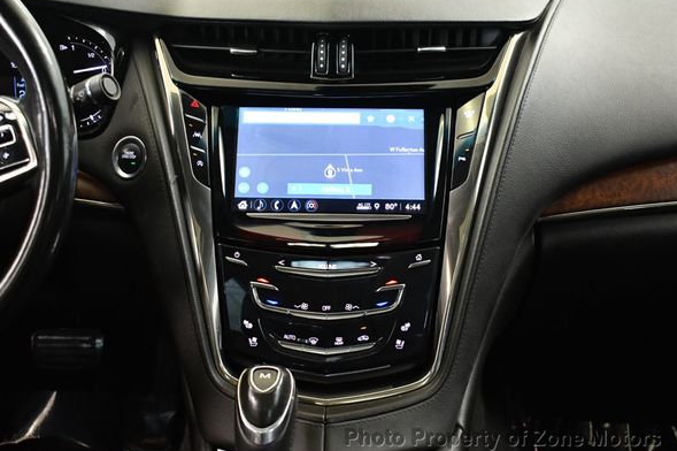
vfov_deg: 27.0
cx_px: 331
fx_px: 940
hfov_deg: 39.6
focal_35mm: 50
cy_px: 214
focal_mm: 31
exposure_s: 1/60
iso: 4000
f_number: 4.2
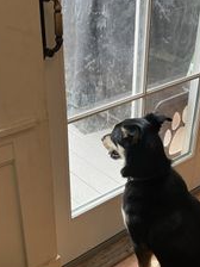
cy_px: 157
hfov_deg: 29.1
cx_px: 104
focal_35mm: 50
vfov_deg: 38.1
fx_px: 385
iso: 80
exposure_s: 1/60
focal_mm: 3.99
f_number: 1.8
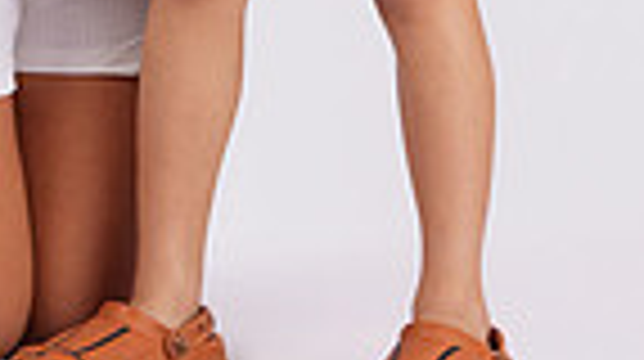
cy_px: -490
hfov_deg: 7.1
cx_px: 126
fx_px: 5184
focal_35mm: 304
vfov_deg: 3.9
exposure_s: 1/250
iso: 160
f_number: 7.1
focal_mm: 92
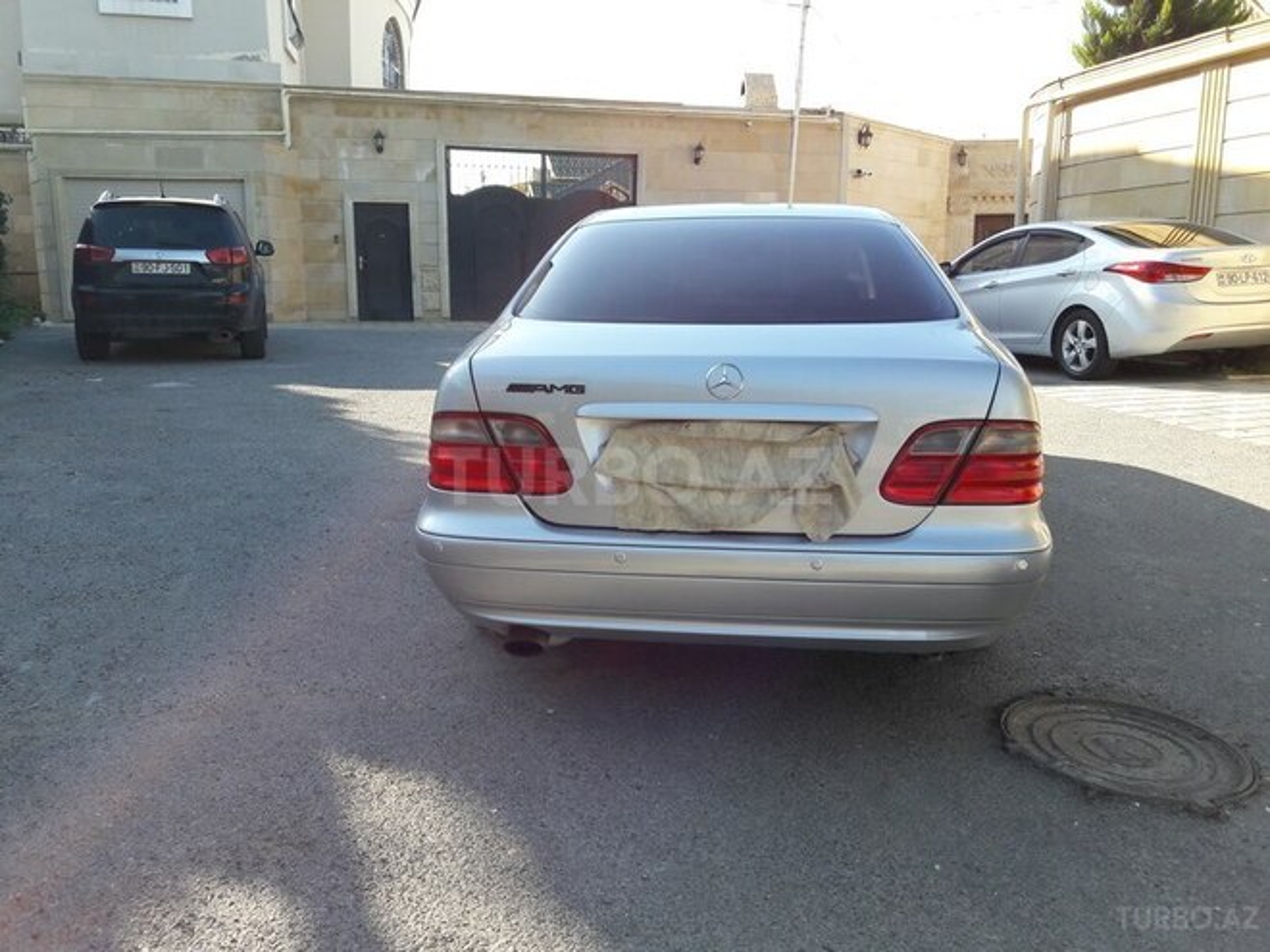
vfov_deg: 49.7
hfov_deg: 63.4
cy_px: 476
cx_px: 635
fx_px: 1027
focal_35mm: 28
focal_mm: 3.7
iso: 40
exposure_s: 1/388
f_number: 1.9
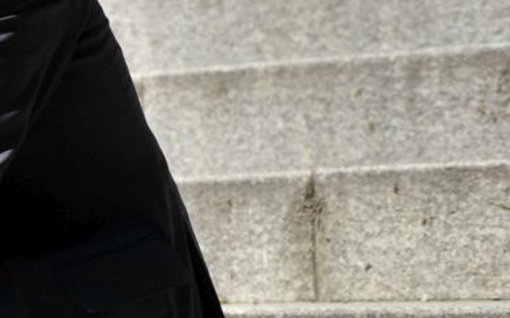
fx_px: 3265
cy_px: 250
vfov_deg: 5.6
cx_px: -630
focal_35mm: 235
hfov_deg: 8.3
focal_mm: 45
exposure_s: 1/3200
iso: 200
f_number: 3.2
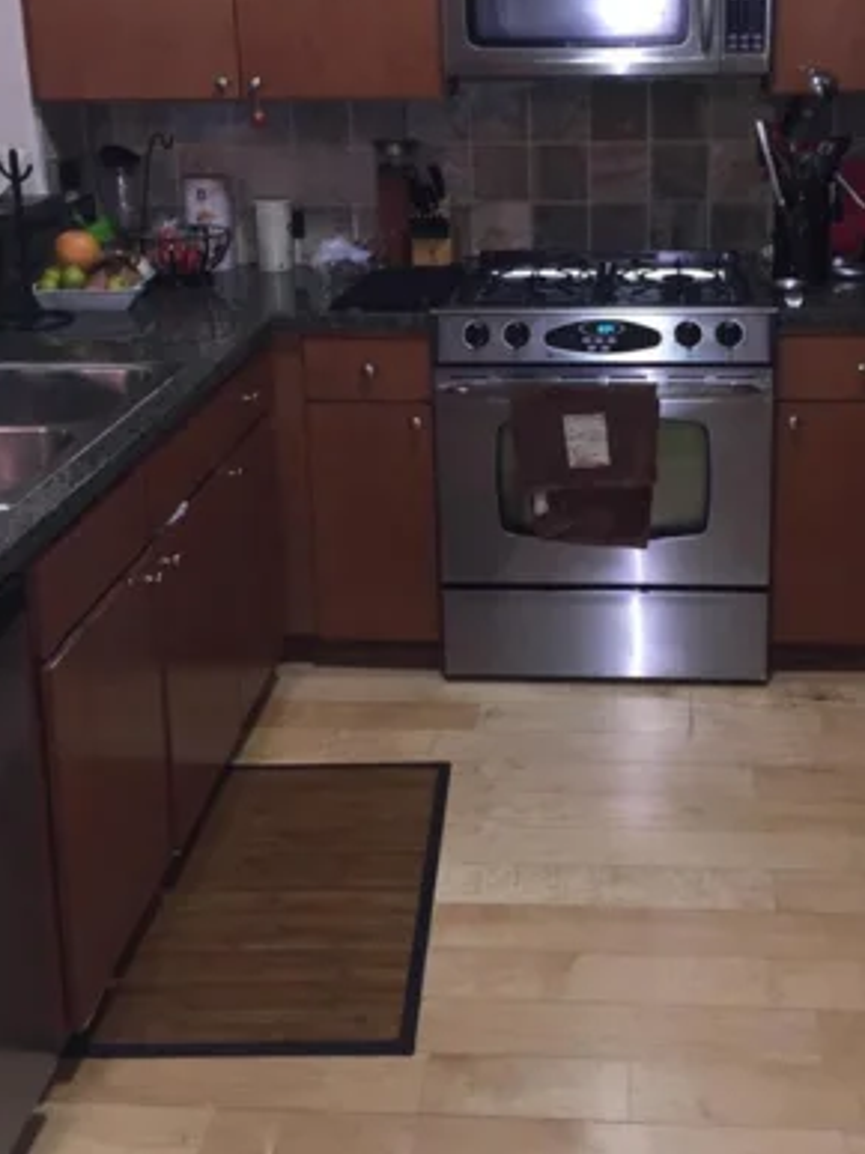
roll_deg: +1.9
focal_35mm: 42
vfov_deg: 44.1
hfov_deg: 34.2
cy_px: 370
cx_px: 540
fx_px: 1400
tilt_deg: -15.3
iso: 100
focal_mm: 4.15
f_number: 2.2
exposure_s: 1/16
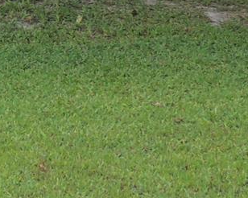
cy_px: -188
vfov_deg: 4.7
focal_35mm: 325
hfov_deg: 5.7
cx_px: -369
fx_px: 2384
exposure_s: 1/125
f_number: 3.6
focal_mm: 8.9
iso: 100
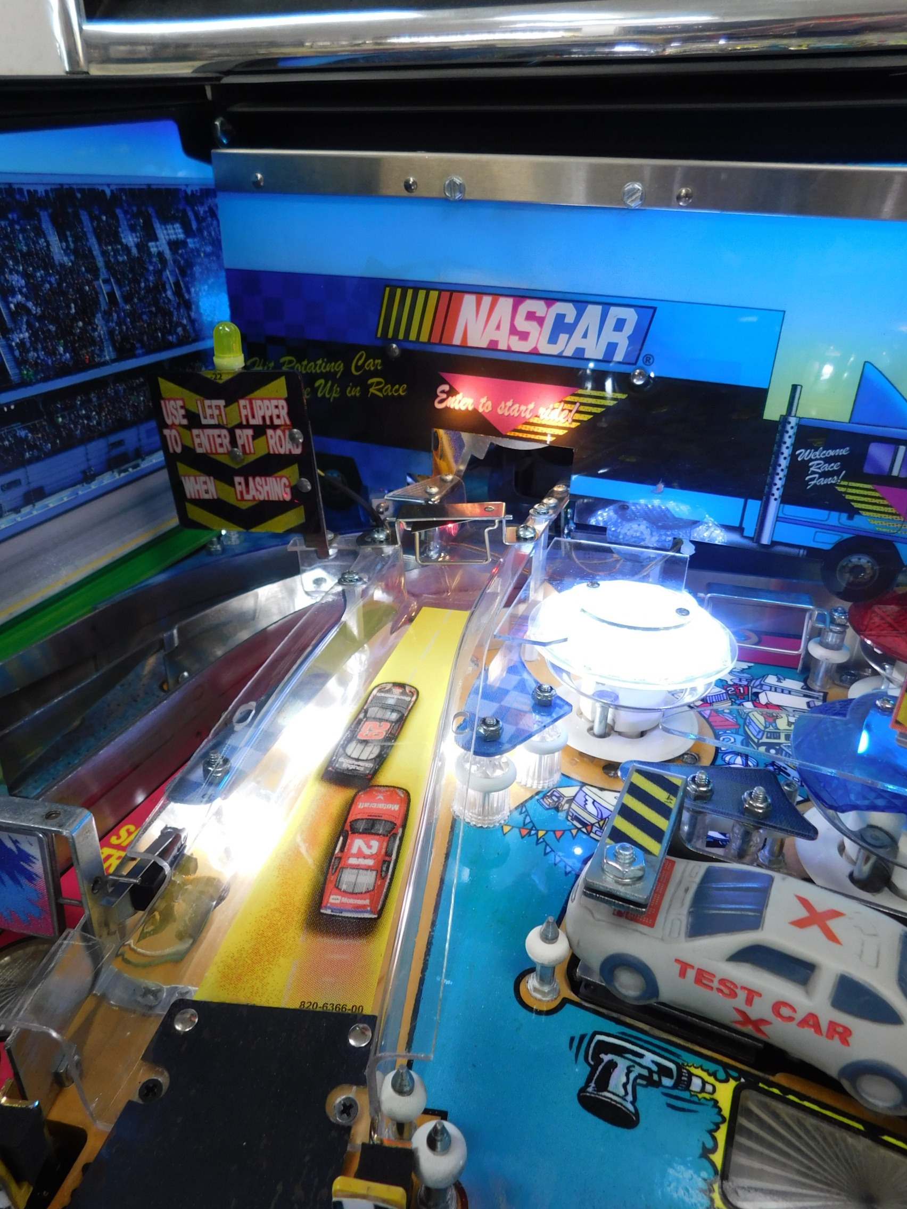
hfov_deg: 58.9
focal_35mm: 23
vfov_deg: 73.9
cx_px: 454
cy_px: 604
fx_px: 804
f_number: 3
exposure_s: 1/50
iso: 125
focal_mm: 4
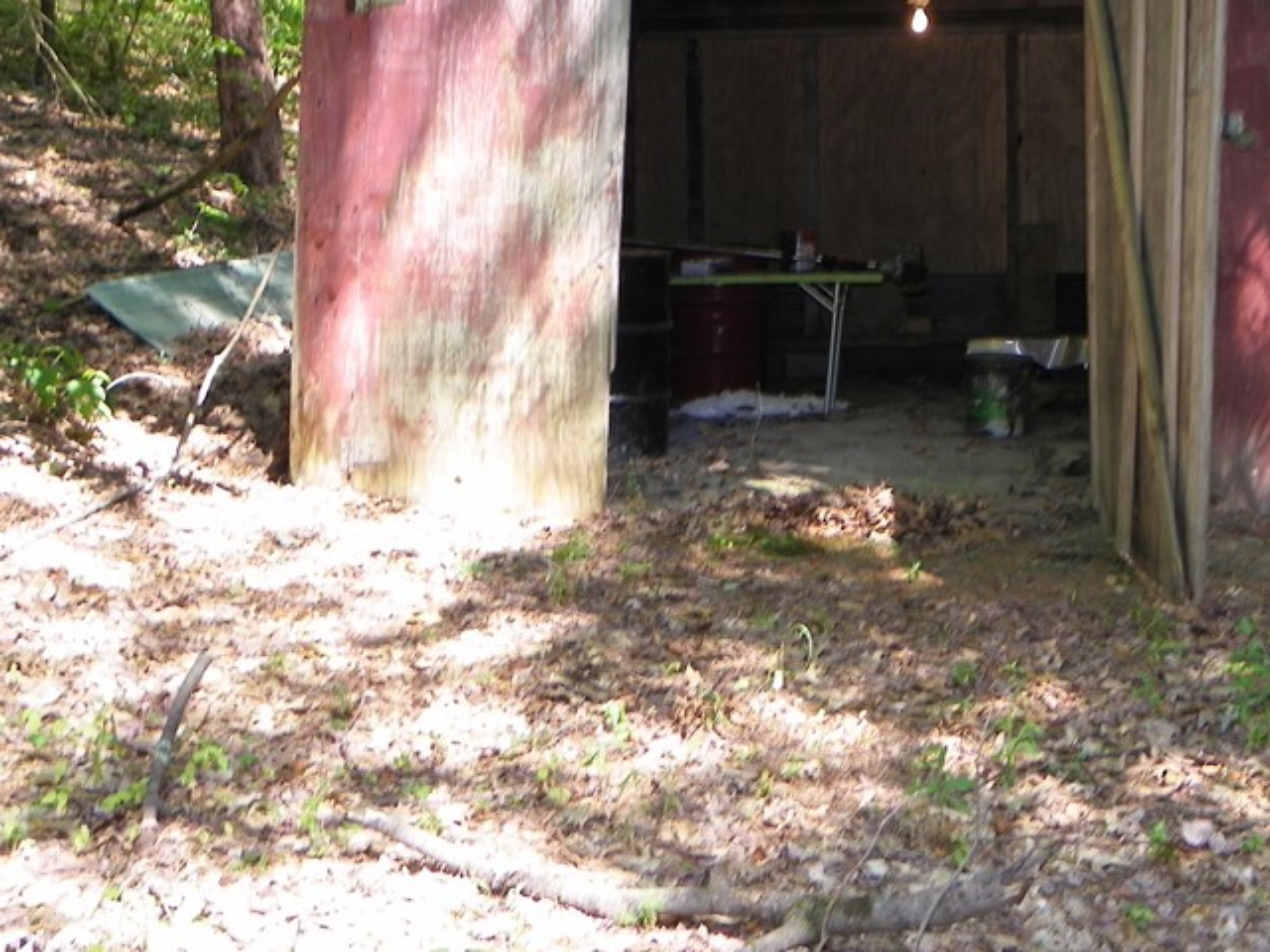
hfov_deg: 39.3
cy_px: 286
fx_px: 1761
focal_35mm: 48
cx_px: 818
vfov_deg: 30.0
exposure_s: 1/60
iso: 64
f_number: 2.8
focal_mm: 5.3
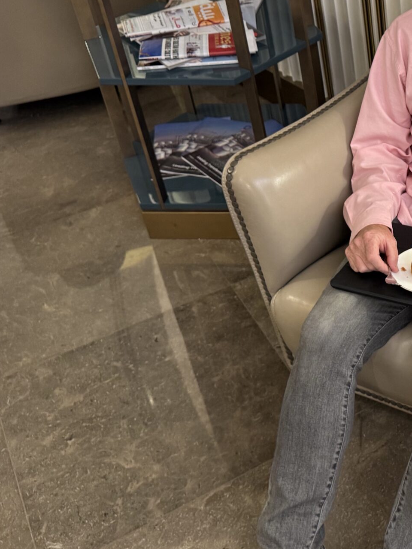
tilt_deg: -36.4
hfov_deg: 27.5
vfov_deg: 39.5
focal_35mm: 48
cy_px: 222
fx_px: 762
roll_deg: +2.1
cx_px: 463
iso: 320
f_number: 1.78
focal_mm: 6.76
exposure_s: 1/50
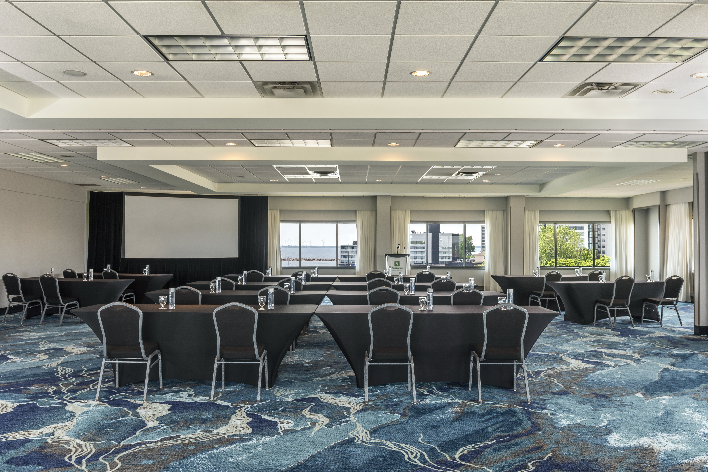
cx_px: 354
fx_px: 570
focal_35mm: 29
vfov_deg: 45.0
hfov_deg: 63.7
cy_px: 236
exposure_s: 1/5
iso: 100
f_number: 8
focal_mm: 29
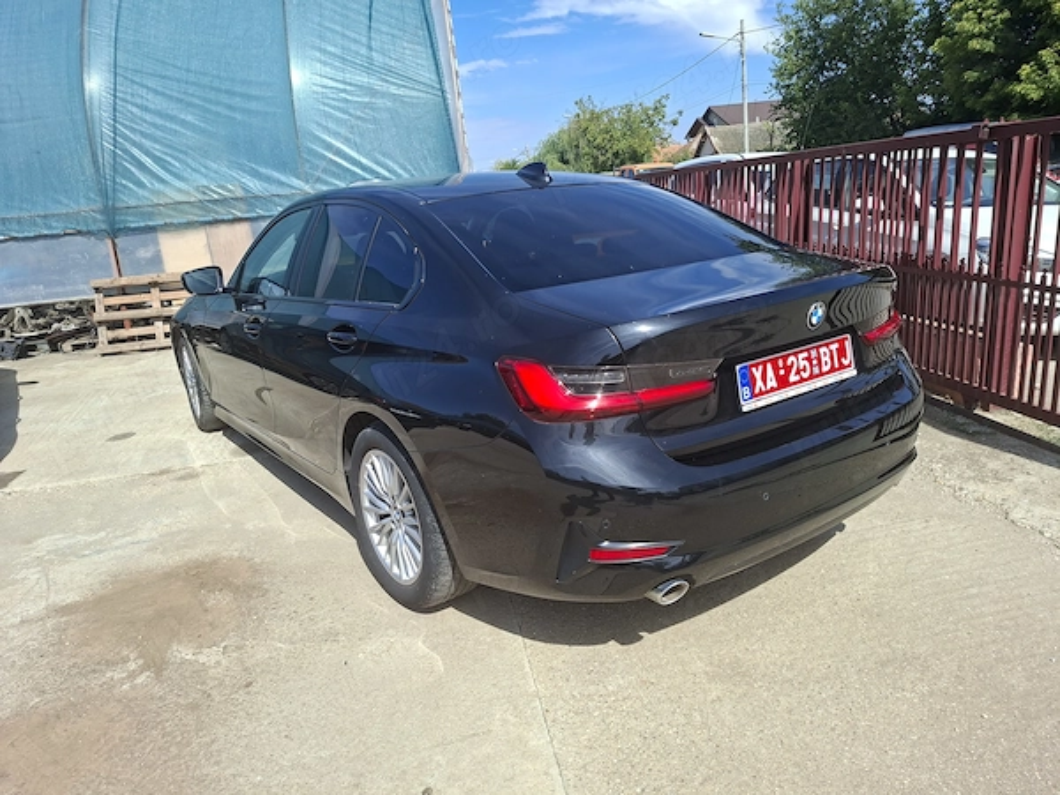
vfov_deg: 58.9
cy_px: 398
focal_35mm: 23
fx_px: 704
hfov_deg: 73.9
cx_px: 530
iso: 50
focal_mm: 5.54
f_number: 1.8
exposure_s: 1/1383
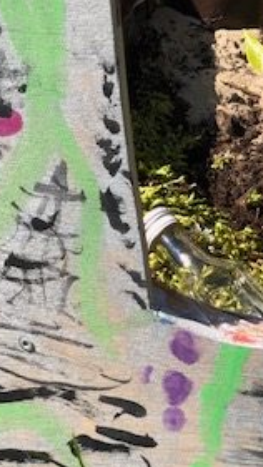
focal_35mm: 129
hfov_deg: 9.3
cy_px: 65
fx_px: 1600
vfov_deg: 16.5
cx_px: 321
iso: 16
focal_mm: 6
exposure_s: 1/615
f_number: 2.4
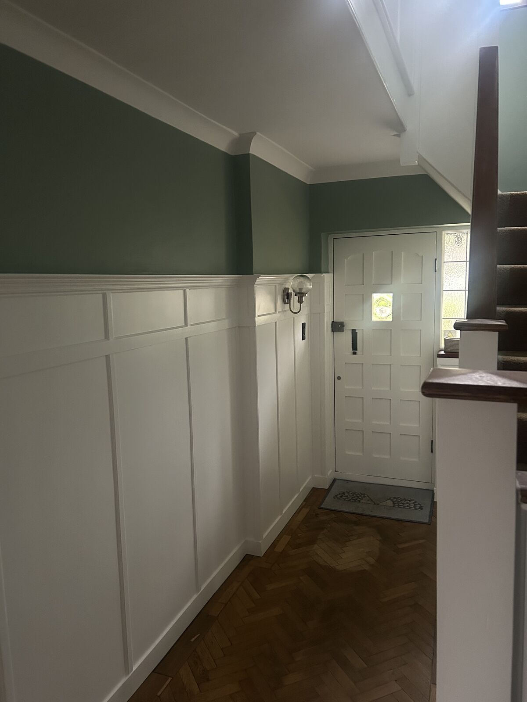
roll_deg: +1.2
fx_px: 528
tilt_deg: -7.6
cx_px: 264
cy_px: 351
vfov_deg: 67.3
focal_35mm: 26
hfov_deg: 53.1
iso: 500
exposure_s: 1/25
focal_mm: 5.7
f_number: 1.5
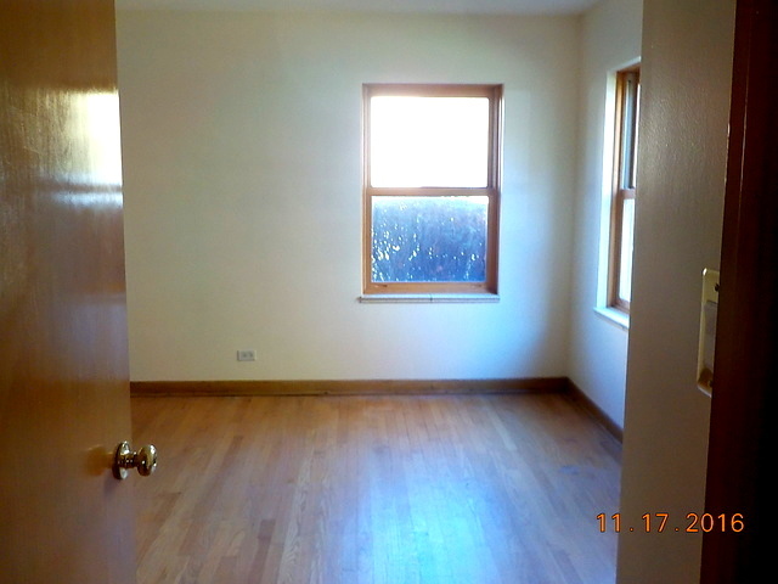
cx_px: 389
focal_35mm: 30
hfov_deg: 60.0
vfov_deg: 46.8
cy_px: 292
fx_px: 674
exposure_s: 1/30
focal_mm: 4.1
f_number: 3.3
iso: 250
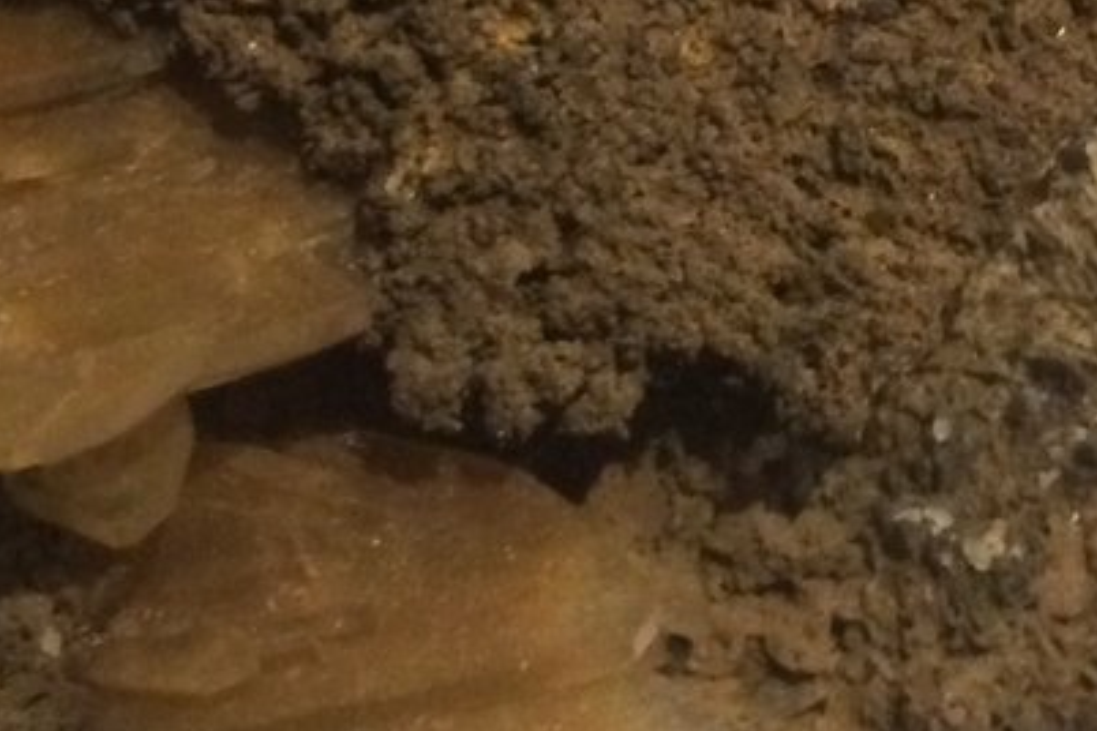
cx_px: 497
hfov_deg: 17.1
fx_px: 3656
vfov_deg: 11.2
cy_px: -202
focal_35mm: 120
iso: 400
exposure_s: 1/15
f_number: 2.2
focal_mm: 4.15
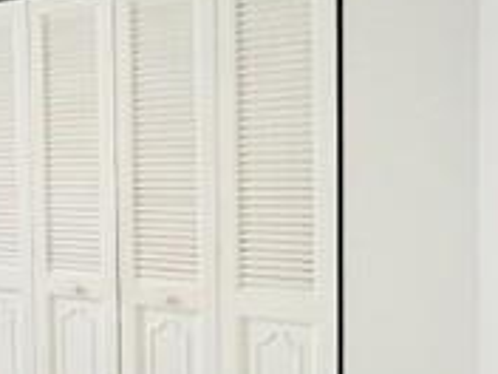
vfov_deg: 28.6
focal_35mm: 51
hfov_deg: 24.2
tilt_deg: -3.2
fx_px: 734
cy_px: 187
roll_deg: +1.8
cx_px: -331
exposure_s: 1/120
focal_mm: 2.22
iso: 125
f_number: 2.2
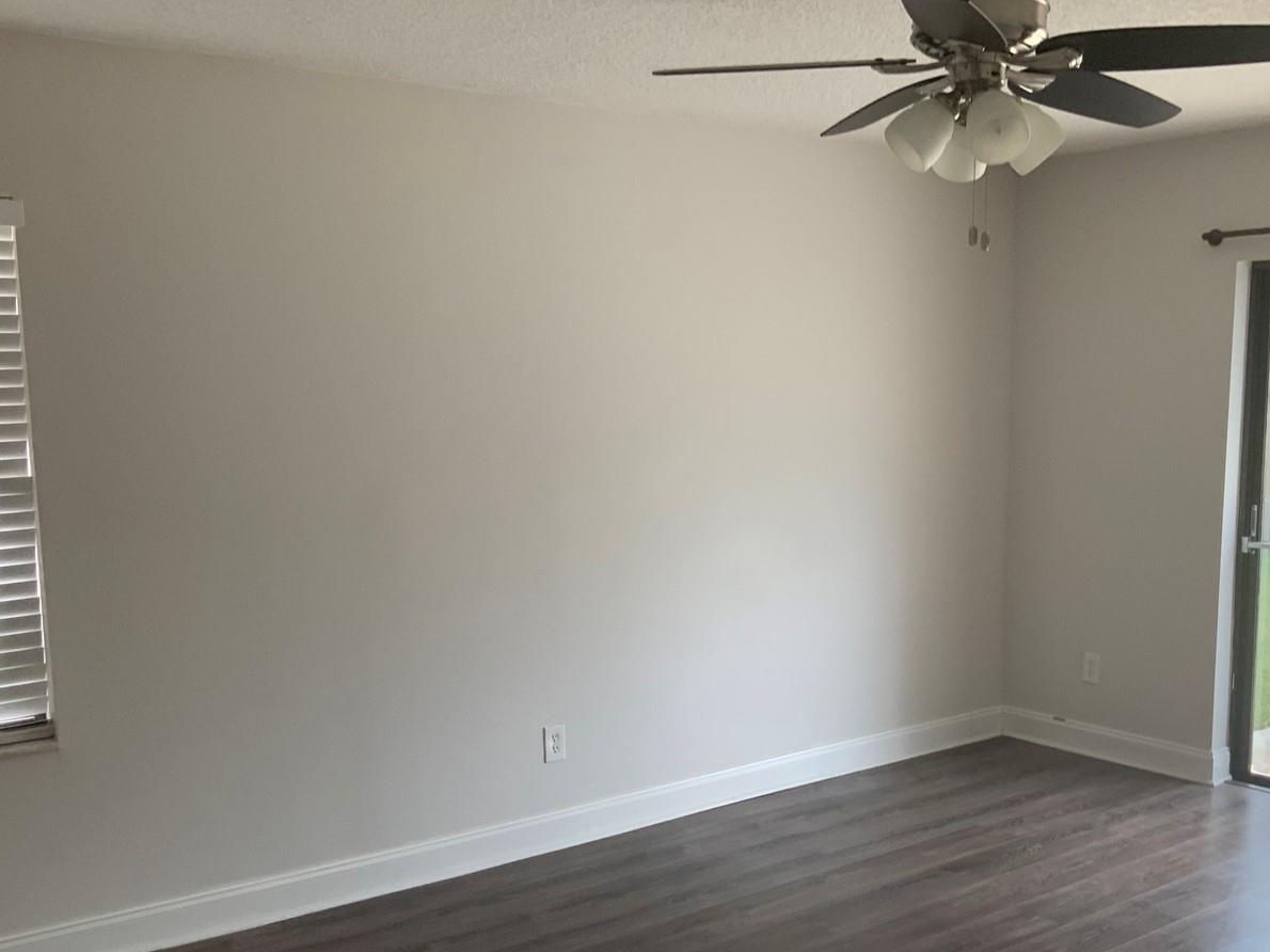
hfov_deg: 47.7
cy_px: 618
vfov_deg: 36.5
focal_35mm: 39
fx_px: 1431
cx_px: 743
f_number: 1.8
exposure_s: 1/60
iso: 40
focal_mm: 3
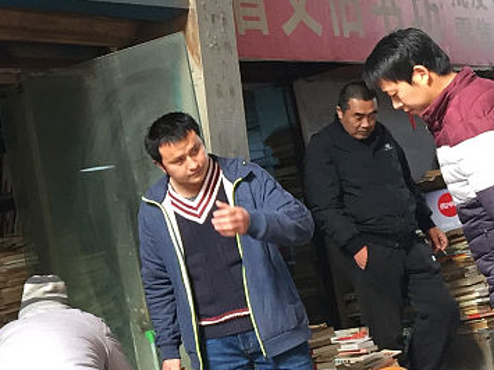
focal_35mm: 98
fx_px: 1398
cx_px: -60
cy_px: 117
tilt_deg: +9.1
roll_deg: +9.3
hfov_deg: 19.2
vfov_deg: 15.0
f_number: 2.2
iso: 50
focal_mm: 4.15
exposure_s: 1/33
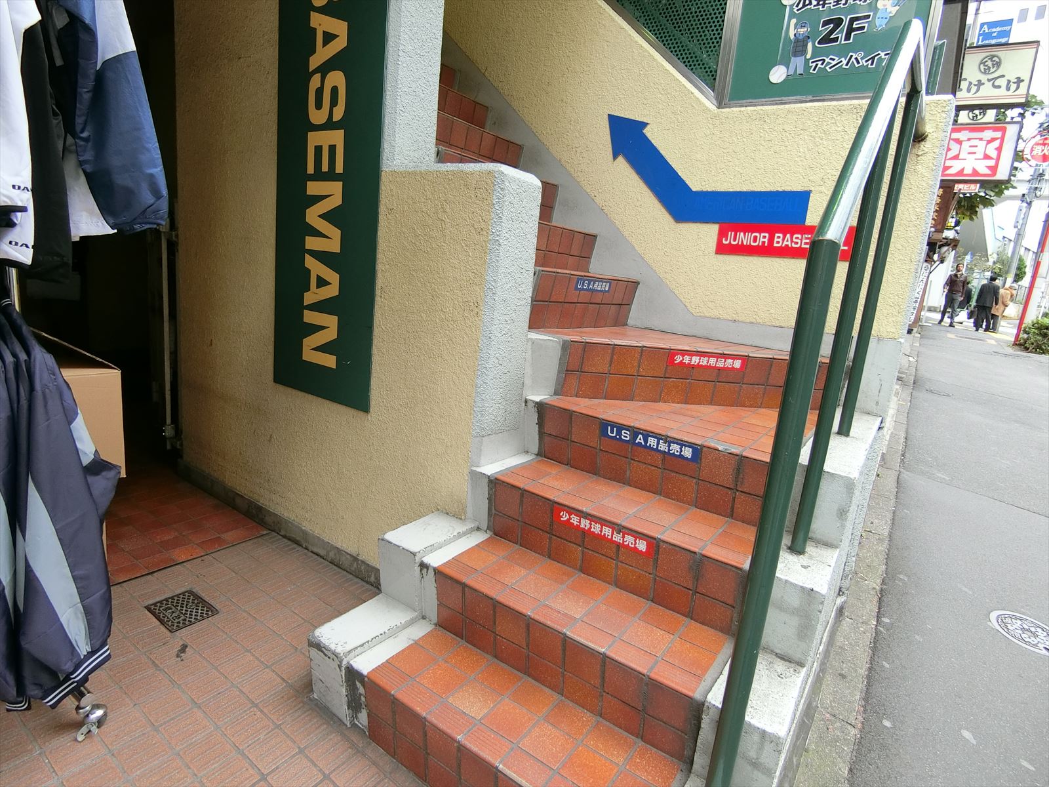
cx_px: 524
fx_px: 576
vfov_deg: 68.7
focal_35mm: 19
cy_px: 394
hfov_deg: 84.7
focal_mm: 4.06
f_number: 2.7
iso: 160
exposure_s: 1/125
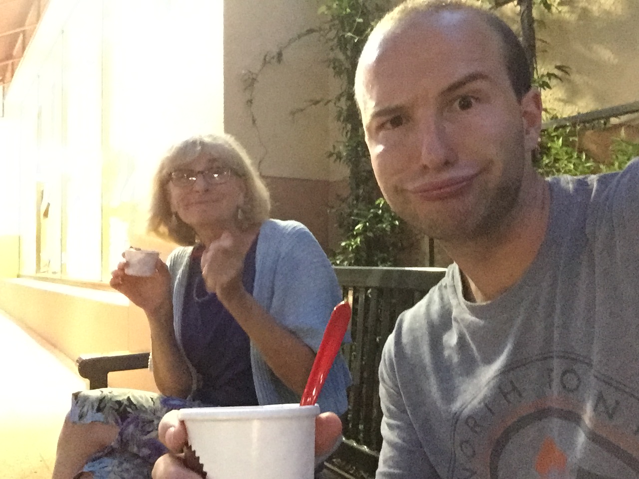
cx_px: 320
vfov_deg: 45.4
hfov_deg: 58.4
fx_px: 572
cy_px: 240
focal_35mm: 31
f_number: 2.2
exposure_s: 1/15
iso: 1000
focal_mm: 2.65
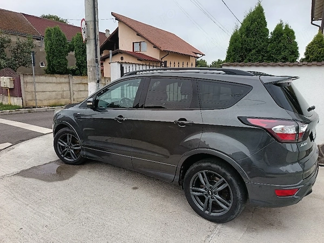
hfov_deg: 71.6
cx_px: 162
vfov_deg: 56.8
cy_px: 122
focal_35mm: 24
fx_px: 225
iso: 199
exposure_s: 1/100
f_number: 1.75
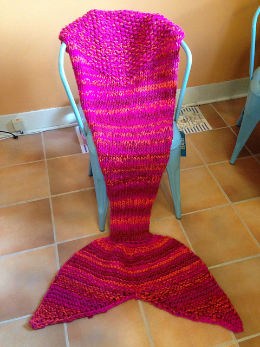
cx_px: 130
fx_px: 330
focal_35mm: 33
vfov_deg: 55.4
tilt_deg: -43.3
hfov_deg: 42.9
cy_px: 174
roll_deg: +0.7
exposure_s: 1/20
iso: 320
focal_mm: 4.12
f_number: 2.4
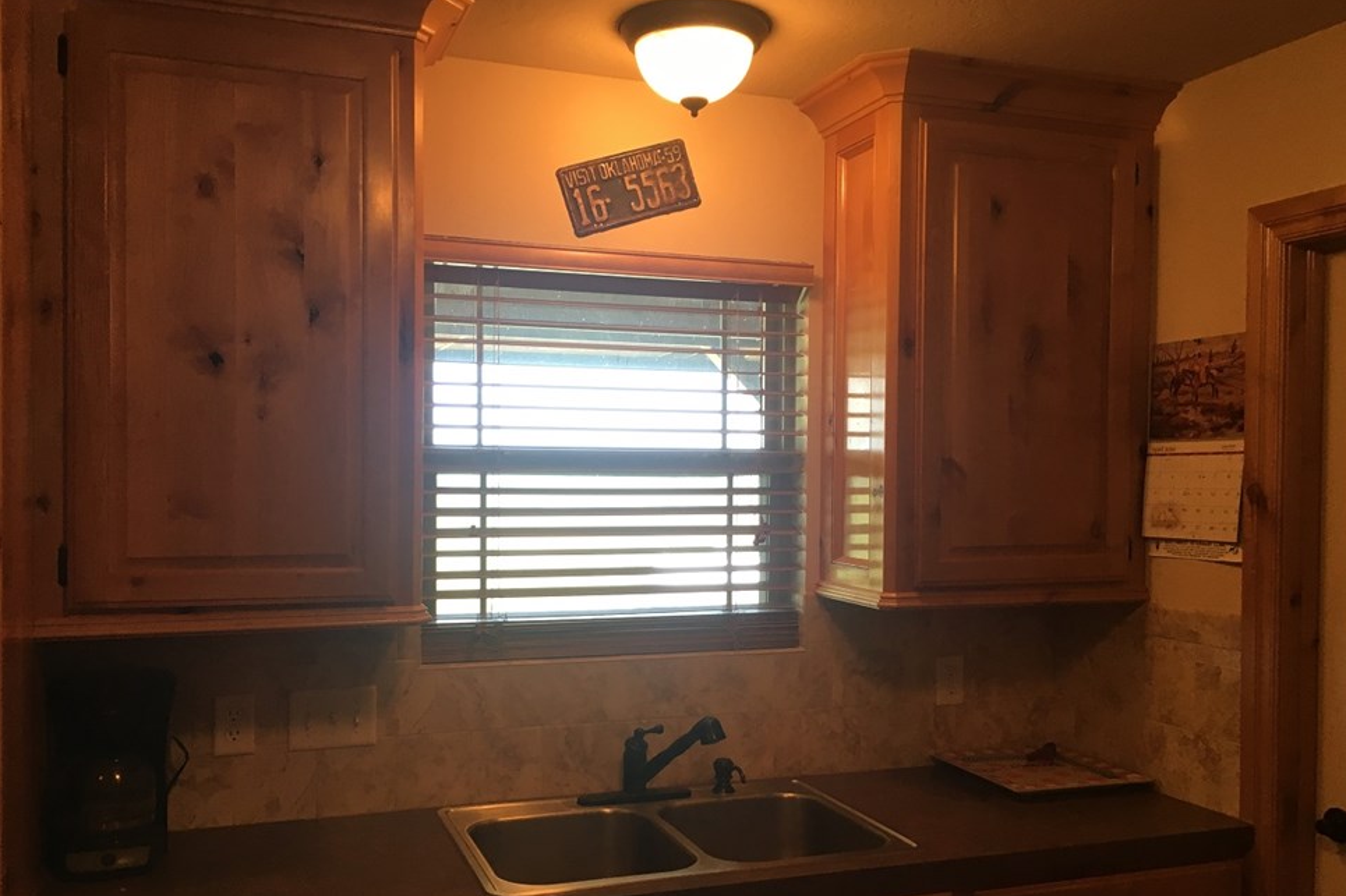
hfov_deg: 58.7
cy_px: 499
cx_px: 676
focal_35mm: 32
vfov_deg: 41.0
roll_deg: +0.2
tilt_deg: -0.8
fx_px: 1196
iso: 32
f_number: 2.2
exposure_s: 1/30
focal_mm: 4.15
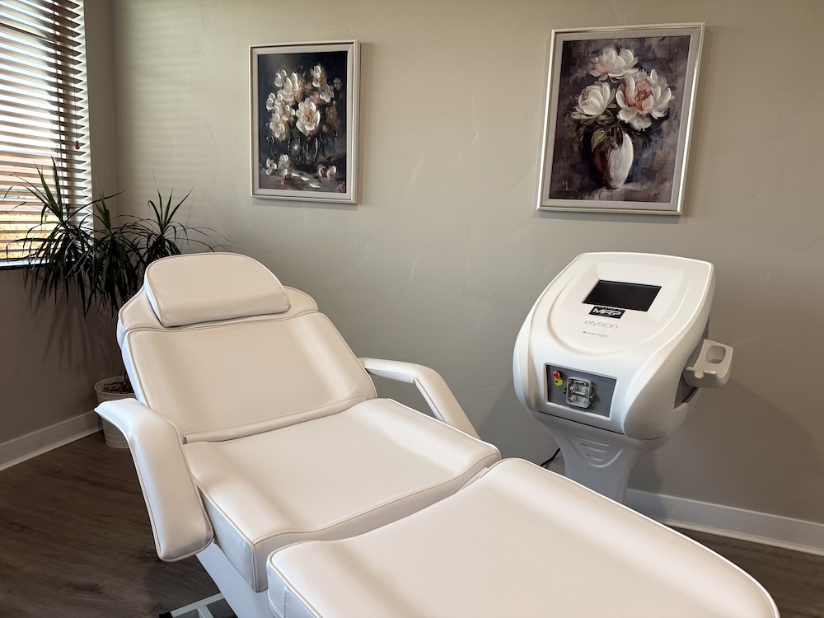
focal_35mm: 24
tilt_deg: -9.3
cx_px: 412
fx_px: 571
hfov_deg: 71.6
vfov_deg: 56.8
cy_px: 309
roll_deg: -1.5
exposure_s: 1/229
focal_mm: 6.76
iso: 160
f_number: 1.78
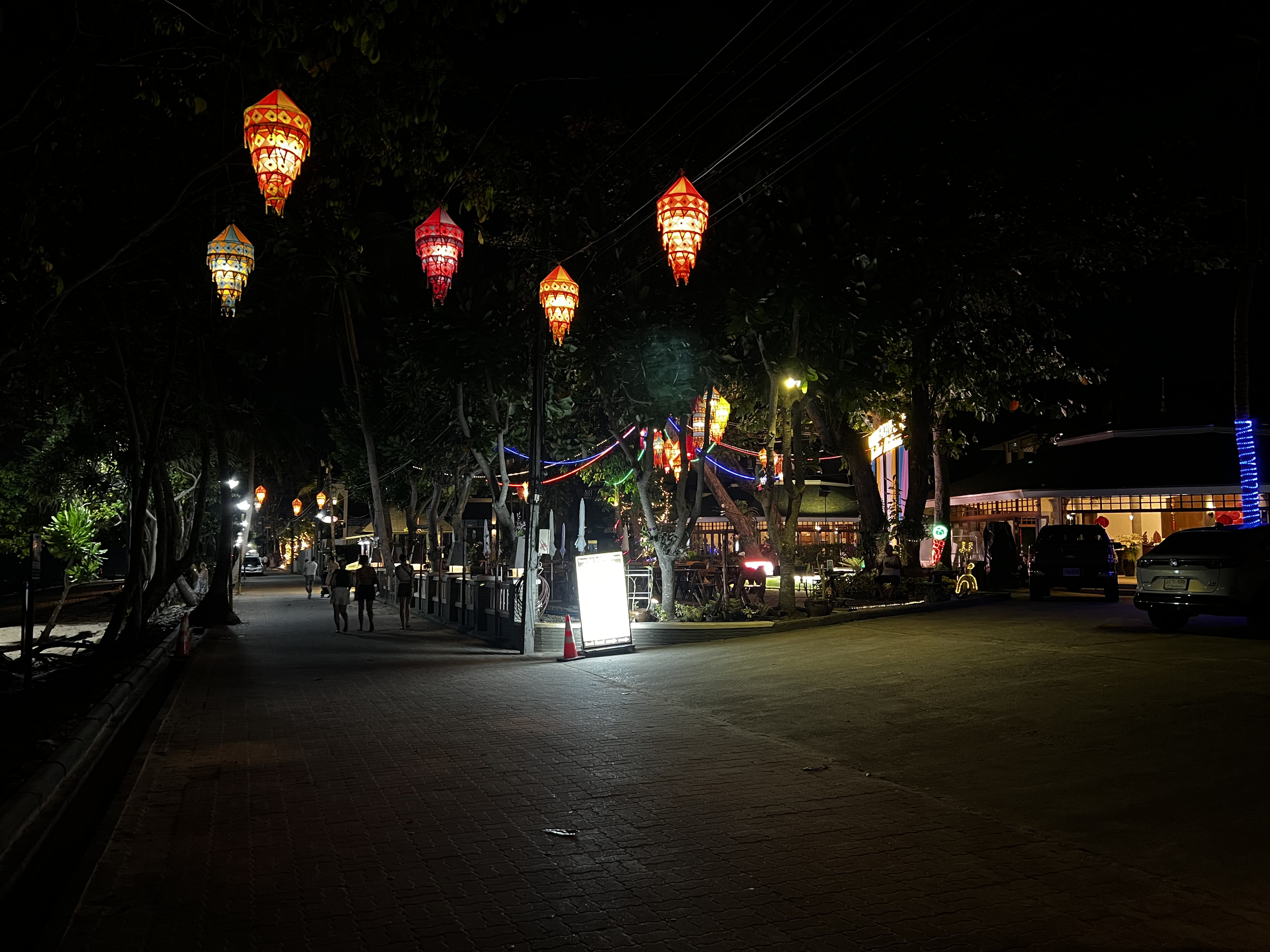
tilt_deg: +4.5
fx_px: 954
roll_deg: +0.0
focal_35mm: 26
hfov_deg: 67.3
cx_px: 635
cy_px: 476
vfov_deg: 53.1
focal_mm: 5.7
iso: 1000
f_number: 1.5
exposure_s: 1/30
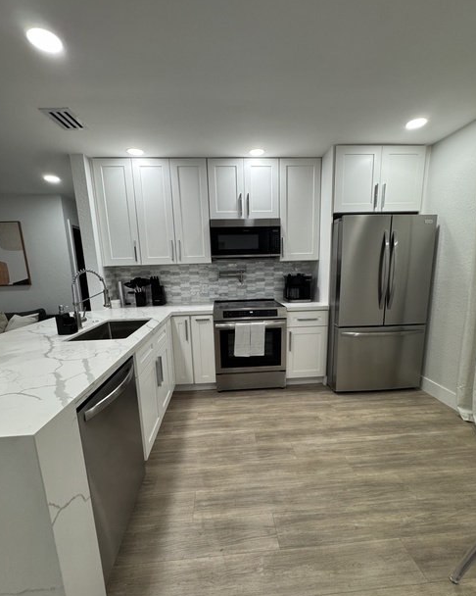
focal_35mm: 15
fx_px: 264
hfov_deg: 84.0
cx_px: 238
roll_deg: +0.2
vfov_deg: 96.7
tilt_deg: -10.8
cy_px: 316
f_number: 2.2
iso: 200
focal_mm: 2.22
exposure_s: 1/120
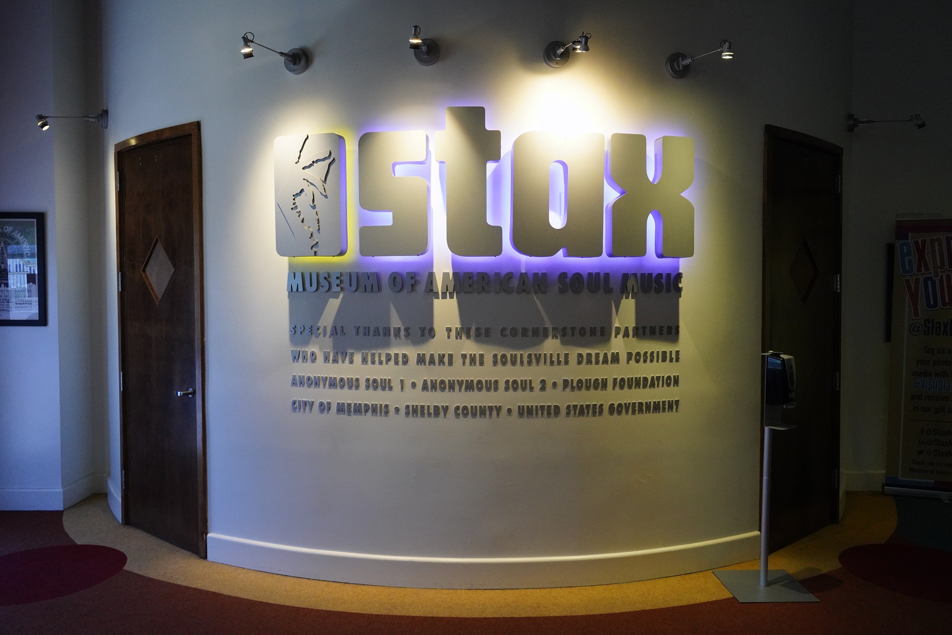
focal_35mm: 28
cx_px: 476
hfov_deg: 65.5
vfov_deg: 46.4
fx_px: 741
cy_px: 318
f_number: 9
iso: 6400
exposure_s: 1/100
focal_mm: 28
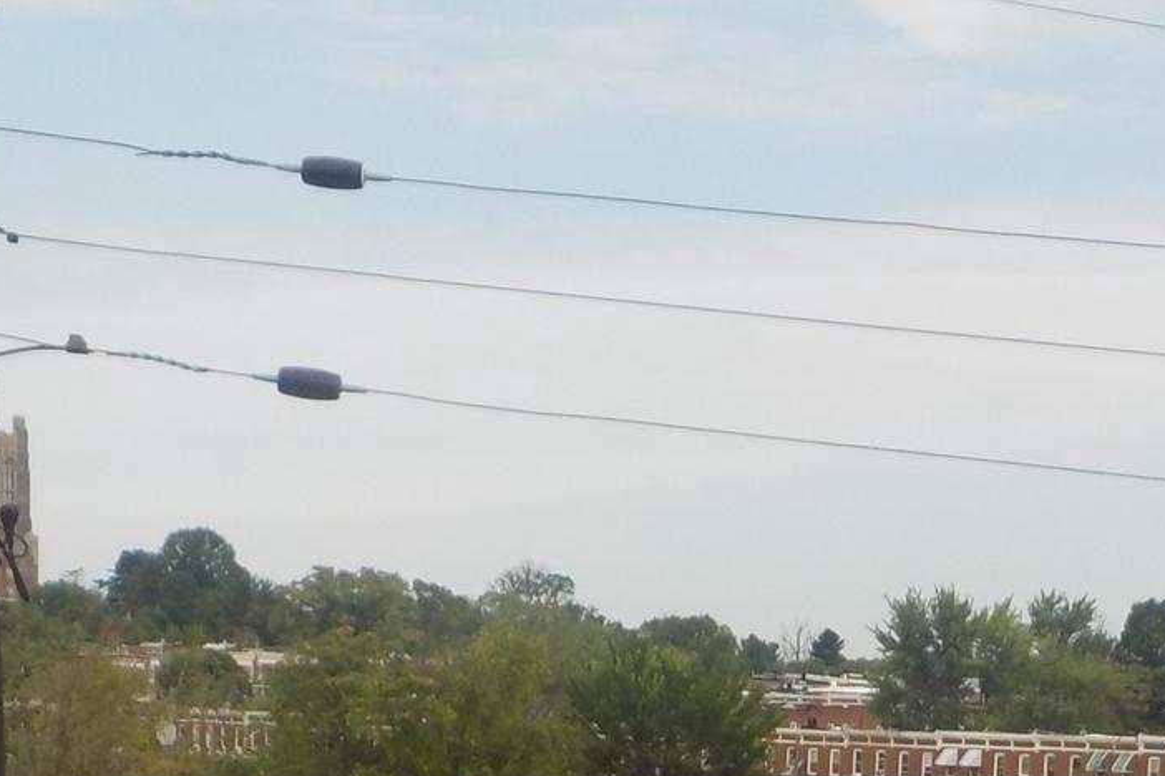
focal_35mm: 91
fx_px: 2945
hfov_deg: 22.3
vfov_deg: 14.1
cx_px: 802
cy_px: 1166
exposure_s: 1/1000
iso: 125
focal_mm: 4.1
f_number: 3.3
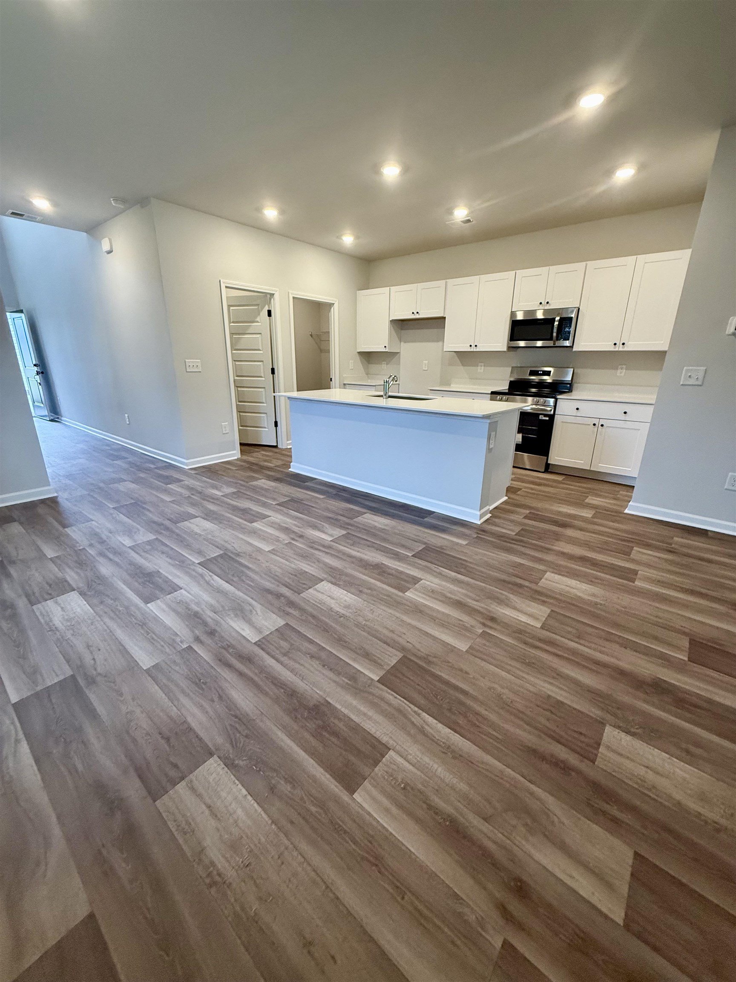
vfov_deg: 102.1
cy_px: 491
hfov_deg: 85.7
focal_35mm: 14
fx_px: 397
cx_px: 368
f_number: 2.2
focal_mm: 2.22
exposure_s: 1/120
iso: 320
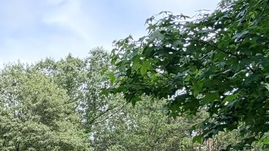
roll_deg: +1.5
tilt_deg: +5.8
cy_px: 212
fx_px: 435
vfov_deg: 18.0
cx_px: -125
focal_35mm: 61
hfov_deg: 26.1
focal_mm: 2.22
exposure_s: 1/472
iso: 64
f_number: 2.2
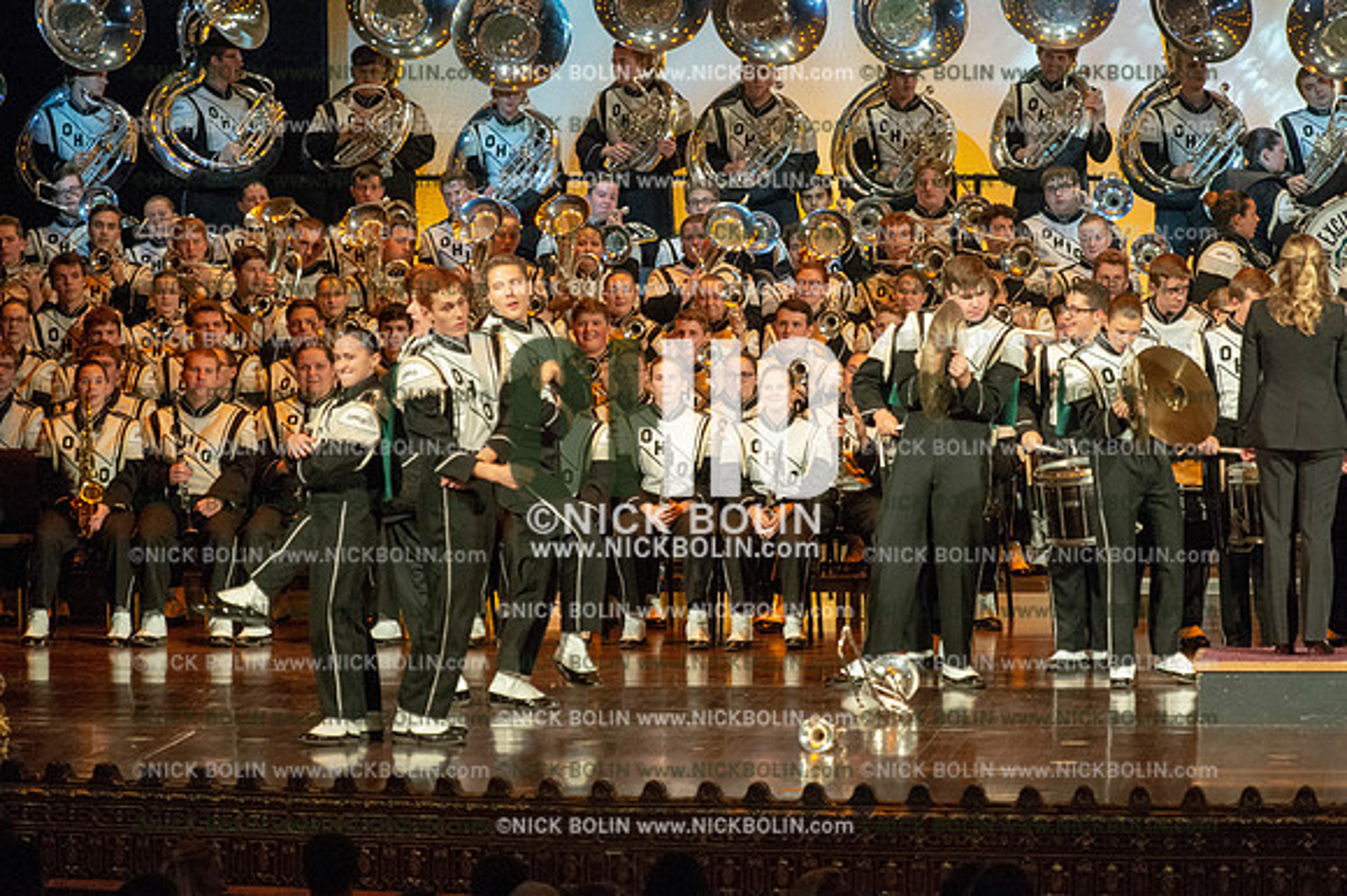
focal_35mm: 200
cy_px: 448
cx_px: 674
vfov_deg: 6.9
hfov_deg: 10.3
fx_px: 7479
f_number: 5.6
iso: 8000
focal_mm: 200
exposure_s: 1/320
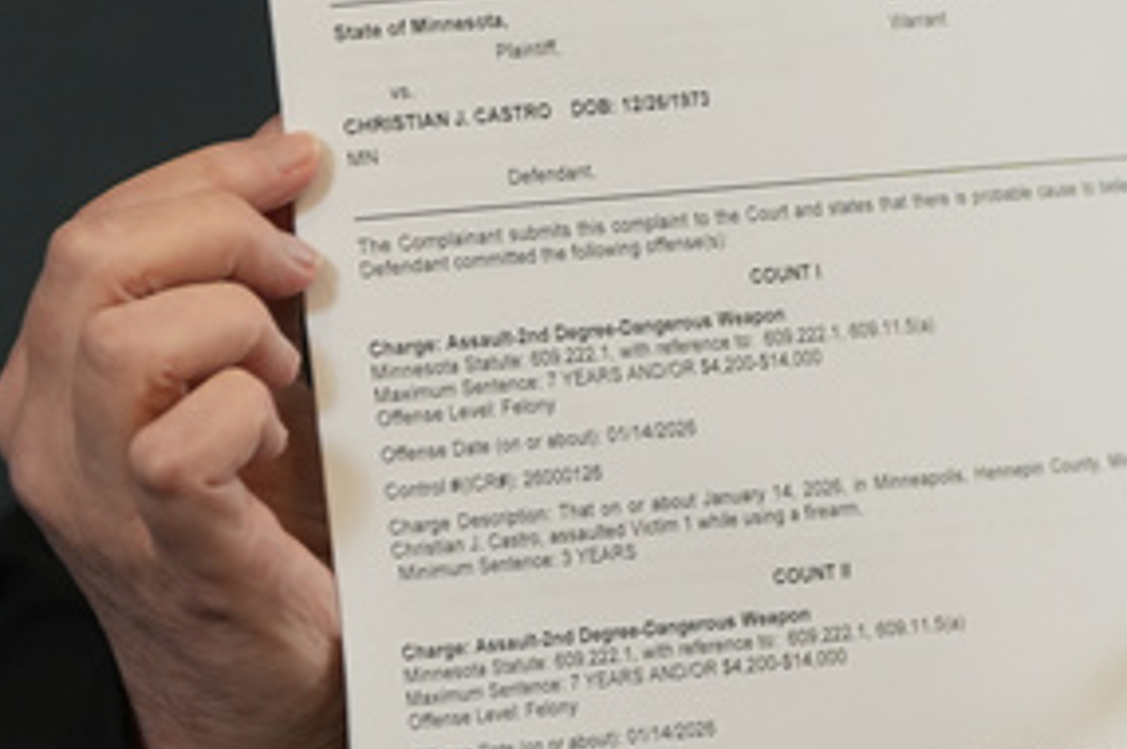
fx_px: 14228
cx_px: 591
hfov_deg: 4.5
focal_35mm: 455
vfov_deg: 3.0
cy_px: 599
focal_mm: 127
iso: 640
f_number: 2.8
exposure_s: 1/250
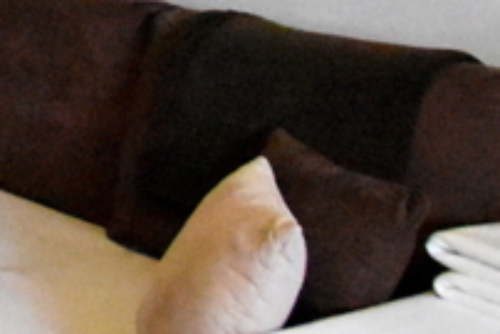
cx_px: -559
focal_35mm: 89
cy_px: -242
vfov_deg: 13.9
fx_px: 1237
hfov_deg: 16.2
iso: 6400
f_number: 4.5
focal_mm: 10
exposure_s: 1/125
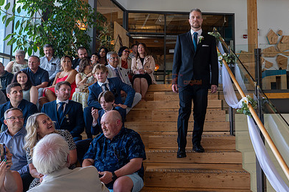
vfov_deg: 37.8
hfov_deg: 53.2
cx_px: 196
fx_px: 281
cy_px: 84
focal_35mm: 35
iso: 200
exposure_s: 1/125
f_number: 3.5
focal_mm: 24
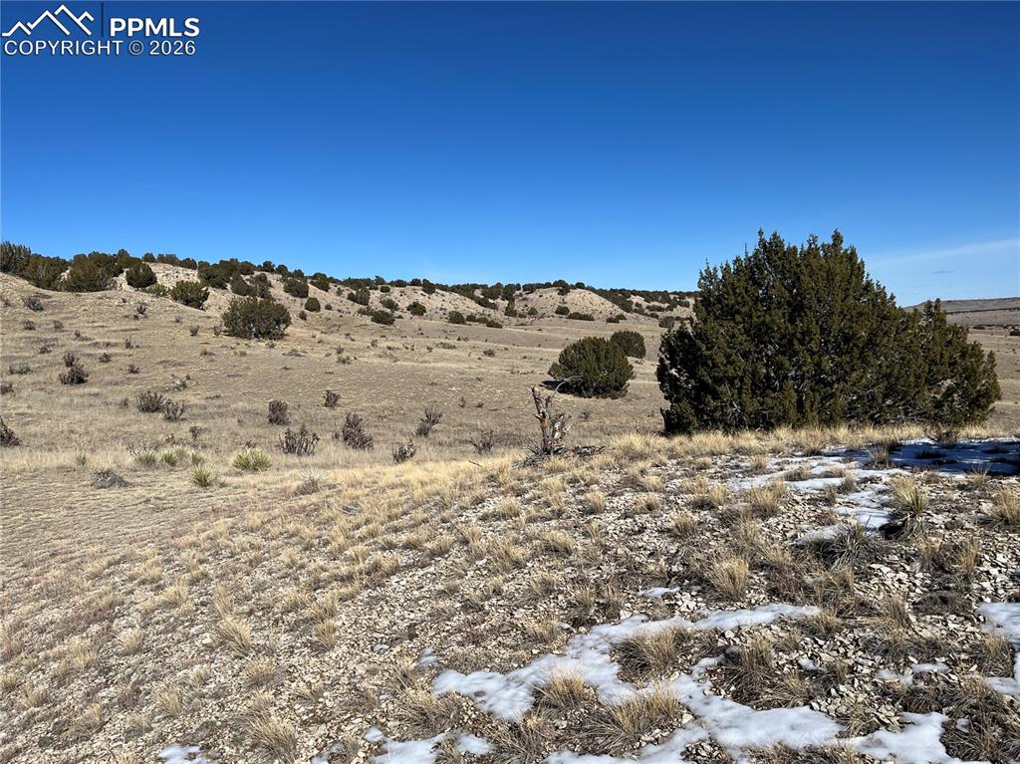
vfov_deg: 53.0
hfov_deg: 67.3
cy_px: 382
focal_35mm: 26
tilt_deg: -4.8
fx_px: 766
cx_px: 510
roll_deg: +2.6
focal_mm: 5.1
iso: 50
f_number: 1.6
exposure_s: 1/6494
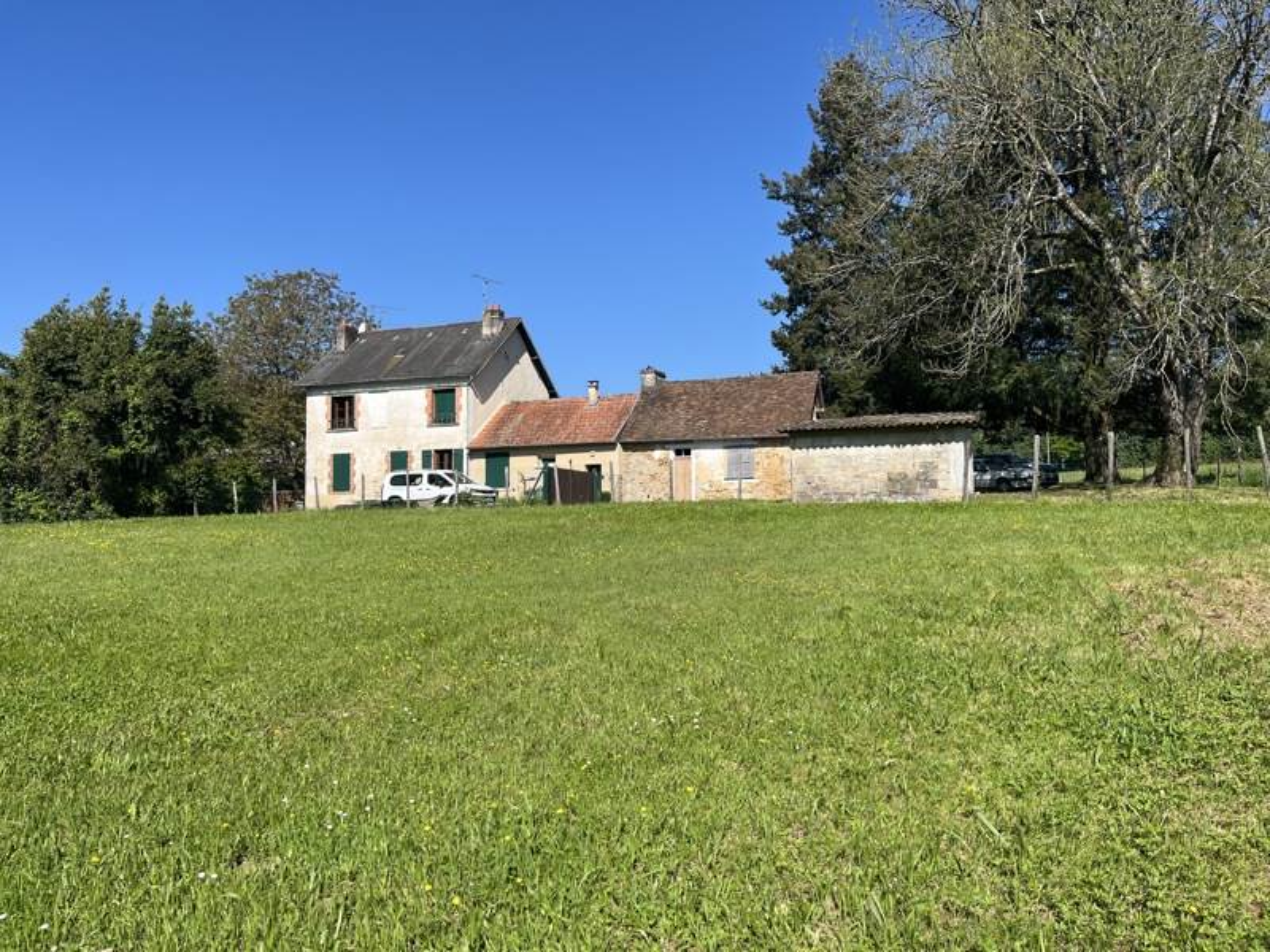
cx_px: 635
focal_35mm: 26
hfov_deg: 67.3
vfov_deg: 53.1
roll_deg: +0.1
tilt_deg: +2.8
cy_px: 476
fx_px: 954
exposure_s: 1/3135
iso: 50
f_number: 1.6
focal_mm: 5.1
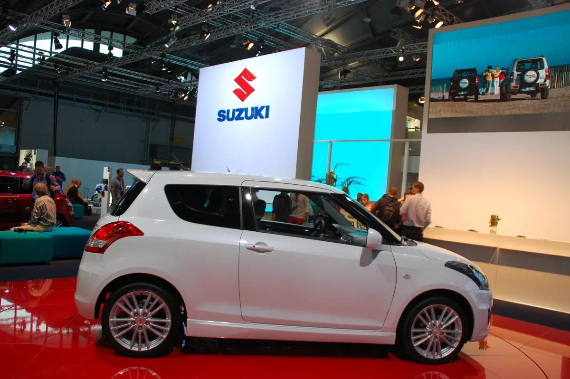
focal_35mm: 33
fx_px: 522
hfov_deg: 57.3
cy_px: 190
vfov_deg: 39.9
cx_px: 285
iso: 400
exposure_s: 1/125
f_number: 5.6
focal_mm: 22
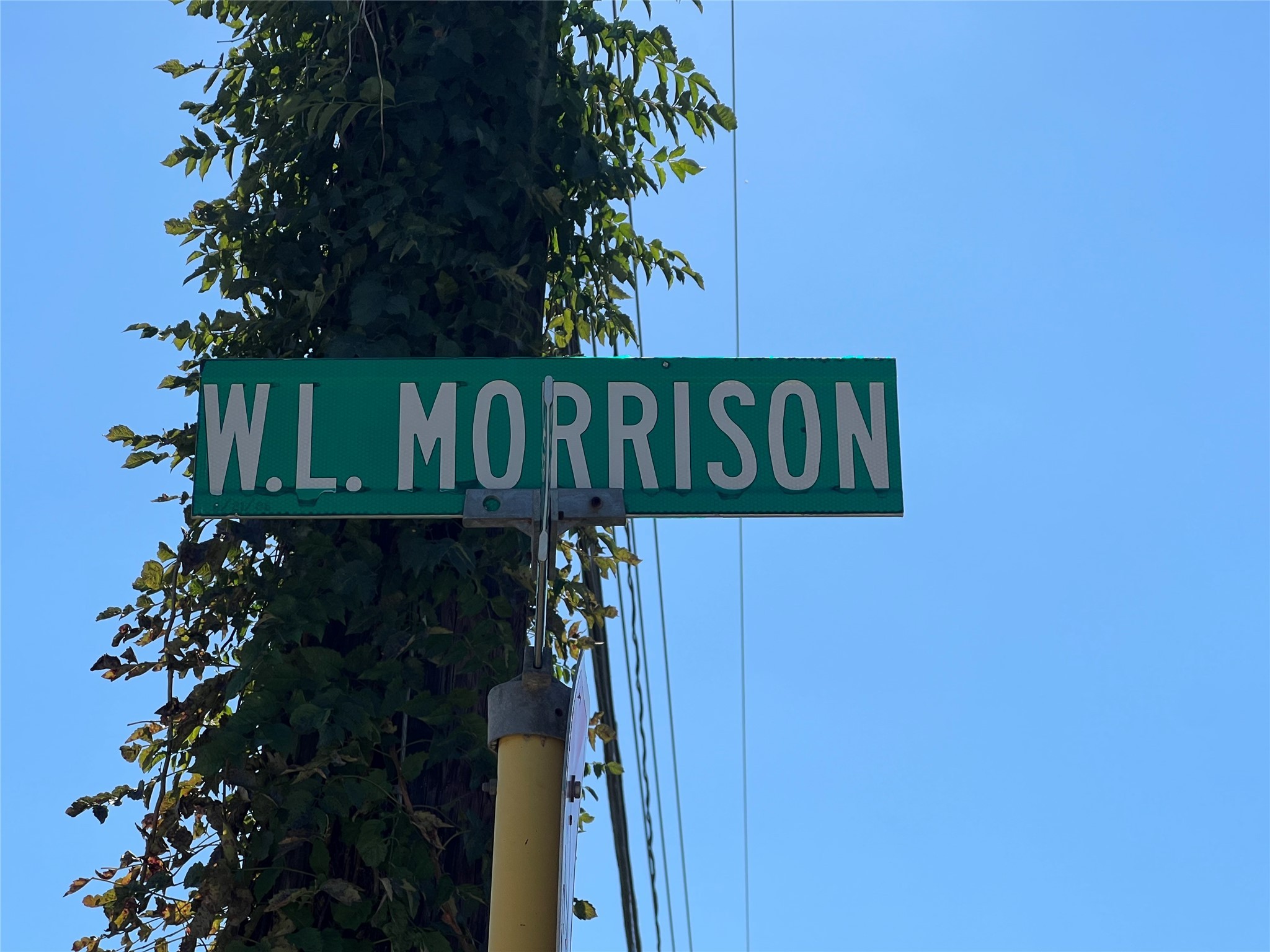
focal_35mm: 77
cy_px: 476
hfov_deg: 25.3
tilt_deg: +24.2
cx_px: 635
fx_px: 2825
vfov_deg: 19.1
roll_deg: -0.8
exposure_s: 1/1292
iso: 32
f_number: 2.8
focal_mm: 9
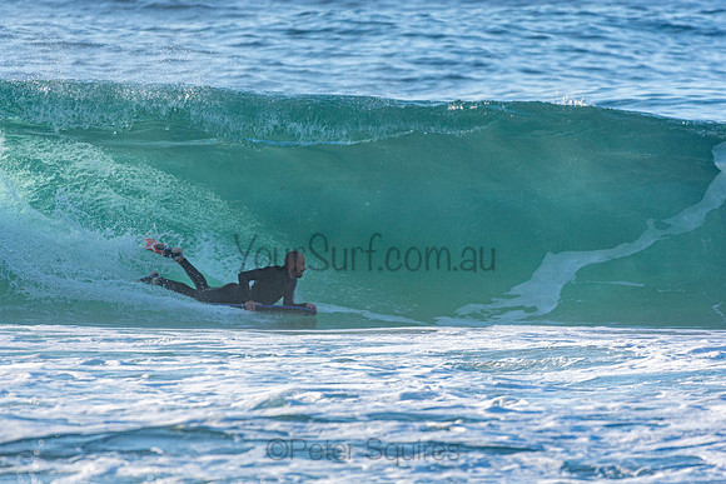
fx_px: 15128
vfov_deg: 1.8
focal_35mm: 750
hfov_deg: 2.7
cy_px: 242
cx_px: 363
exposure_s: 1/1250
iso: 250
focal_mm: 500
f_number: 5.6
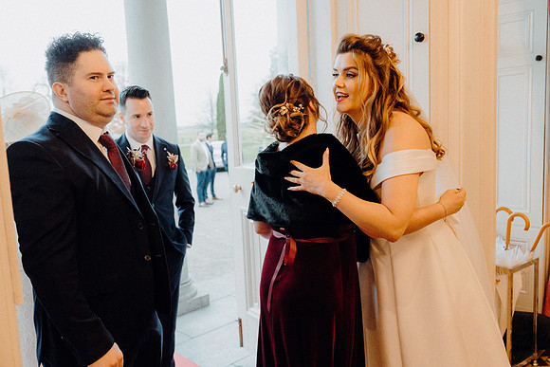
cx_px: 275
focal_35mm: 31
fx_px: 474
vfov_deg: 42.3
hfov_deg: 60.3
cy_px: 184
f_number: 3.5
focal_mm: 31
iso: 4000
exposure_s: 1/200
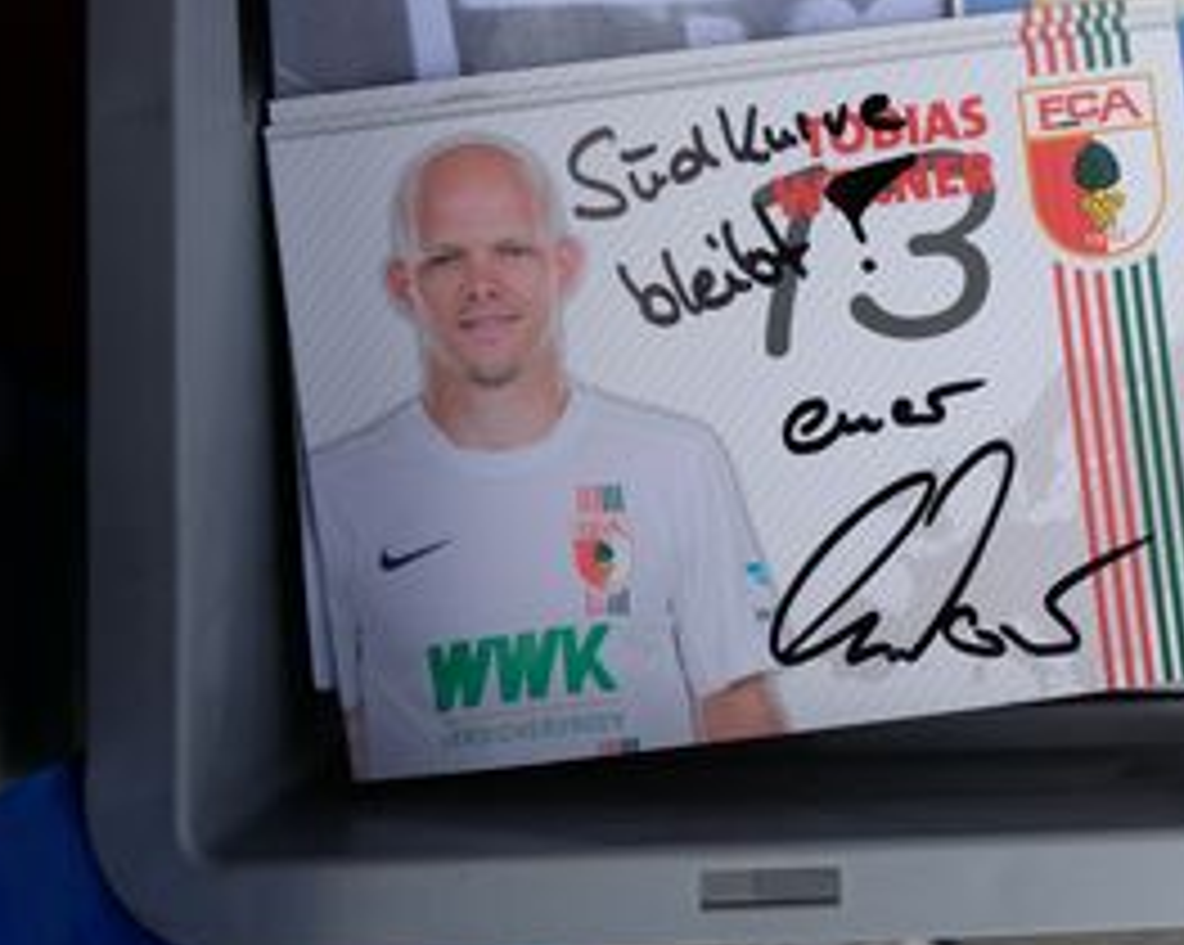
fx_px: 1926
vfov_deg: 27.1
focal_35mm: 55
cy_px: 194
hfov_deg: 32.8
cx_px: 1022
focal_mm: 18
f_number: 5
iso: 400
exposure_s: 1/450
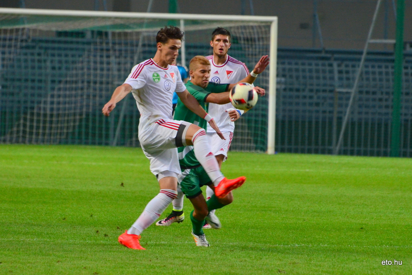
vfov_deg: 3.8
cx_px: 206
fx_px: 4123
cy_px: 138
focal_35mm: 360
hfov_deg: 5.7
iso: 1600
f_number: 5.3
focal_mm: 240
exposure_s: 1/400
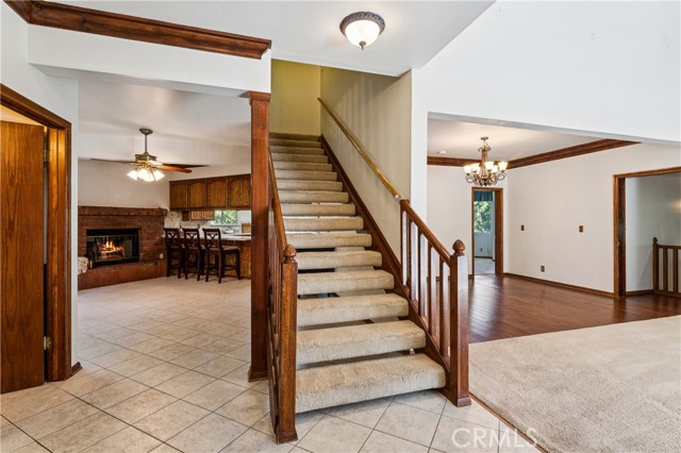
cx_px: 340
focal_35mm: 17
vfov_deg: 71.7
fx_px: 314
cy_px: 226
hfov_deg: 94.7
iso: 100
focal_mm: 16.6
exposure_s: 1/1.25
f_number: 13
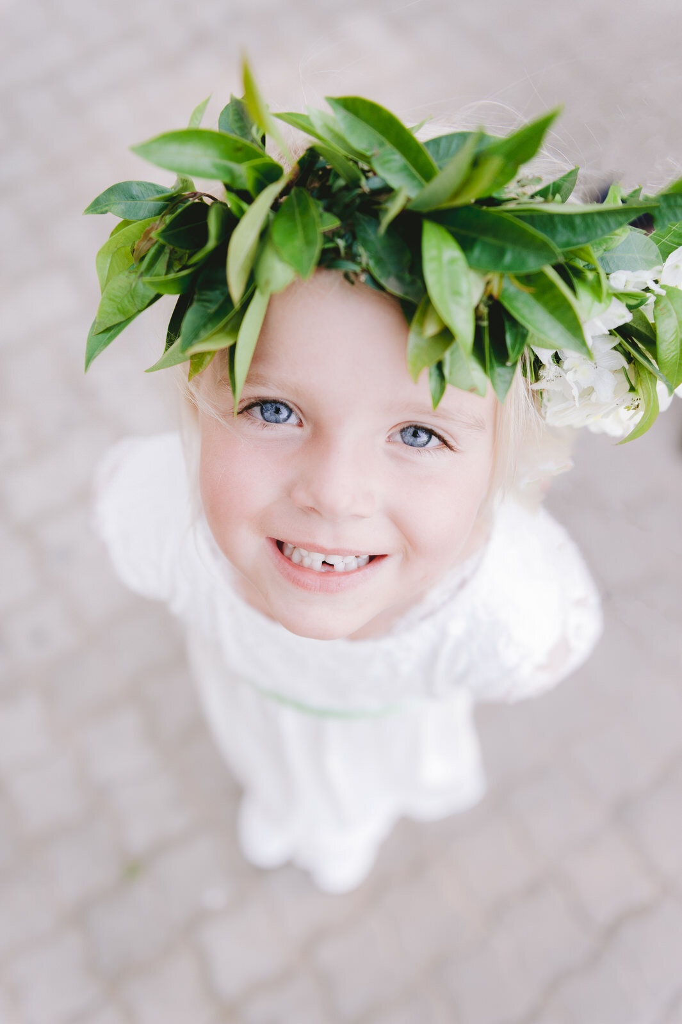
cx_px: 341
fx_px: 996
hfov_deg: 37.8
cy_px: 512
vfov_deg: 54.5
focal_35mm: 35
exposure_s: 1/400
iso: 400
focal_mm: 35
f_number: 2.8
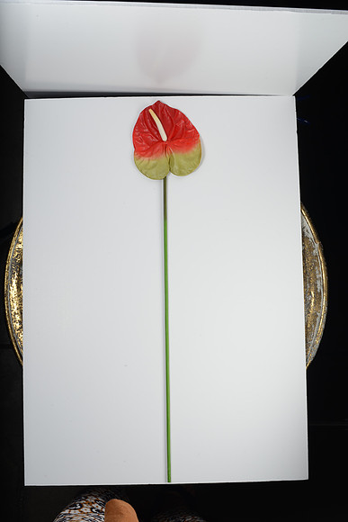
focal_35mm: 50
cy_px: 261
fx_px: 725
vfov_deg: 39.6
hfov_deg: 27.0
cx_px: 174
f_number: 14
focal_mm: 50
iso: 200
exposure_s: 1/250
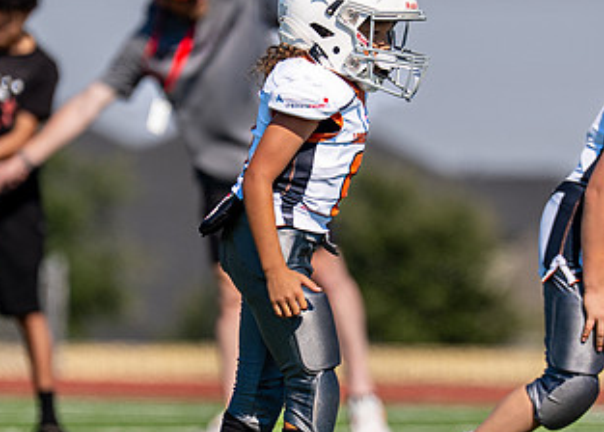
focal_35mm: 624
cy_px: 220
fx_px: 10711
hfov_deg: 3.2
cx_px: 319
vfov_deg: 2.3
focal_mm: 200
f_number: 2.8
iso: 100
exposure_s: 1/3200
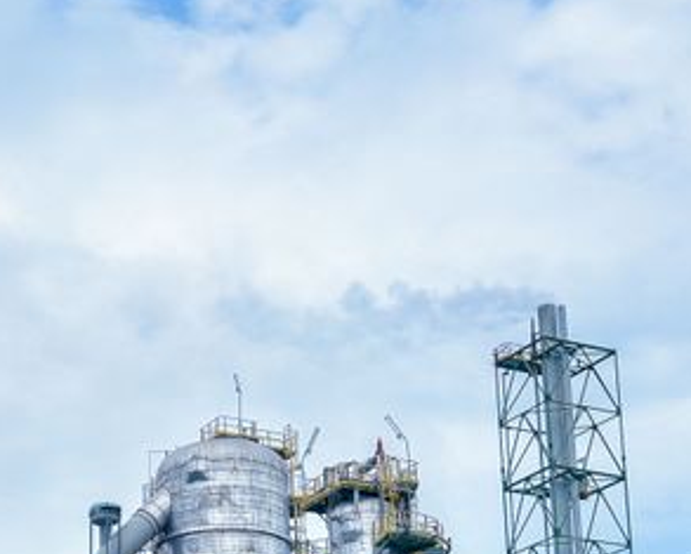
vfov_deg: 17.0
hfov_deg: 21.5
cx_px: 26
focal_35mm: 86
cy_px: 688
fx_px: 1761
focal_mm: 21
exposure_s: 1/1600
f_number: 2.8
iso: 125
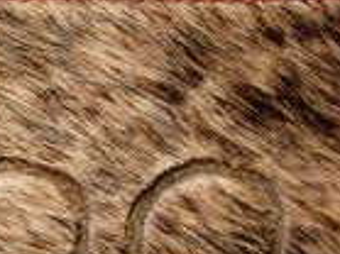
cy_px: 192
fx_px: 1344
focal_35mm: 137
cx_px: 32
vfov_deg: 10.8
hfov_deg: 14.3
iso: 64
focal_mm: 7.8
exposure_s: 1/4.6
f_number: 2.8
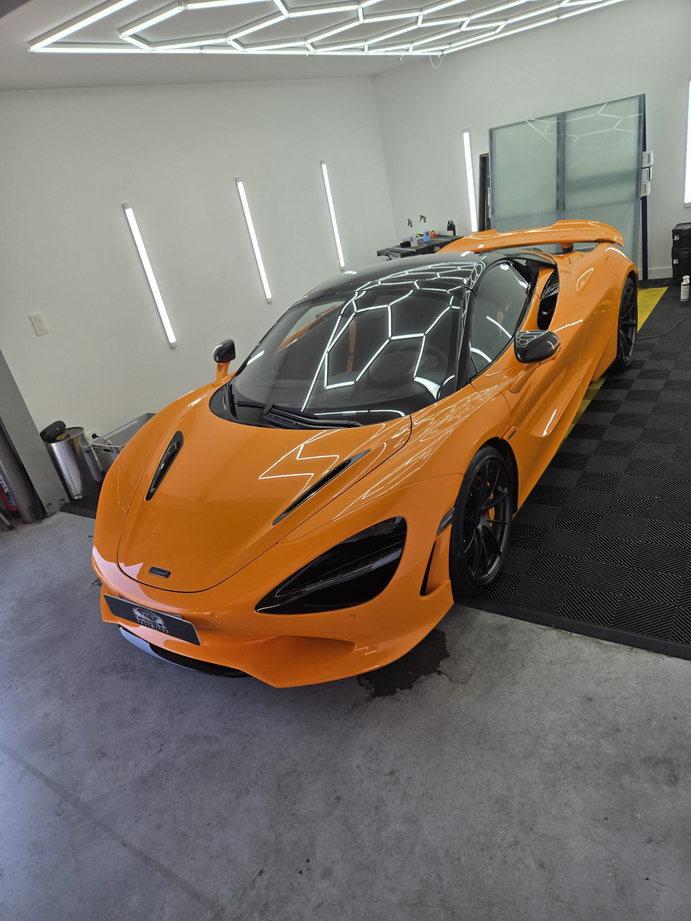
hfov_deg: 58.9
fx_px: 612
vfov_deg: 73.9
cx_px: 346
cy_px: 460
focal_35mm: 23
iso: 80
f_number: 1.8
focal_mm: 5.4
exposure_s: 1/823
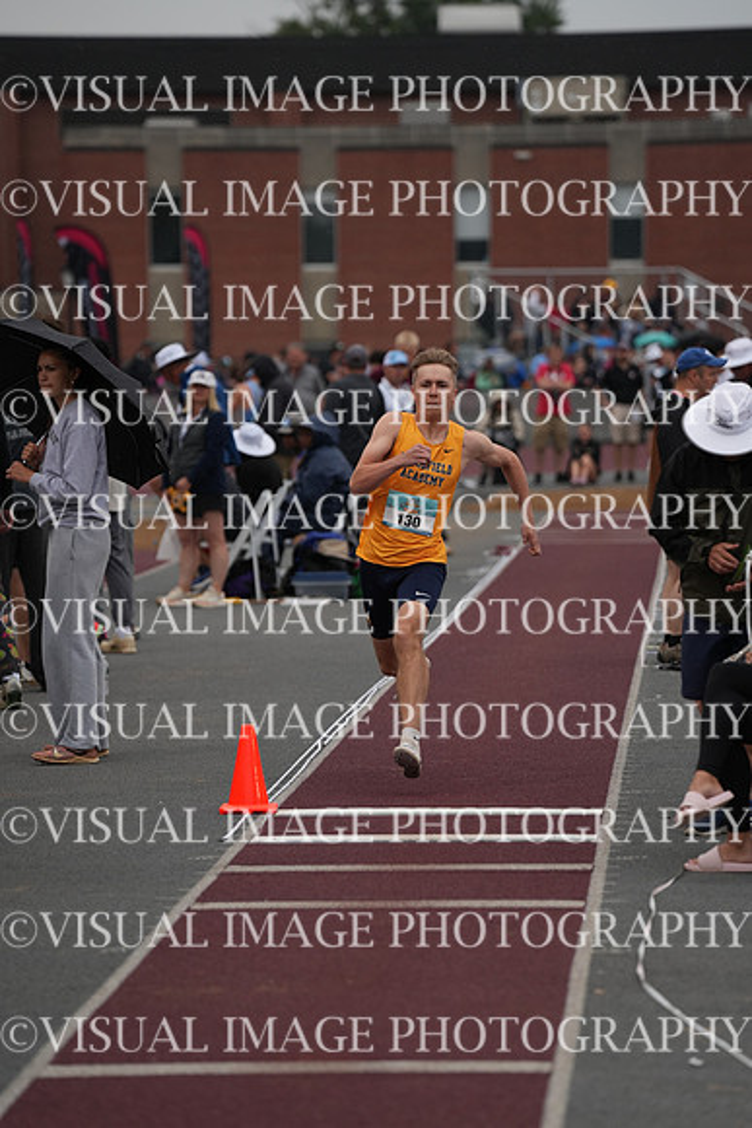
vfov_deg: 10.3
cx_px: 376
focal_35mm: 200
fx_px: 6262
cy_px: 564
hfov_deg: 6.9
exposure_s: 1/2000
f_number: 4
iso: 800
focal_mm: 200
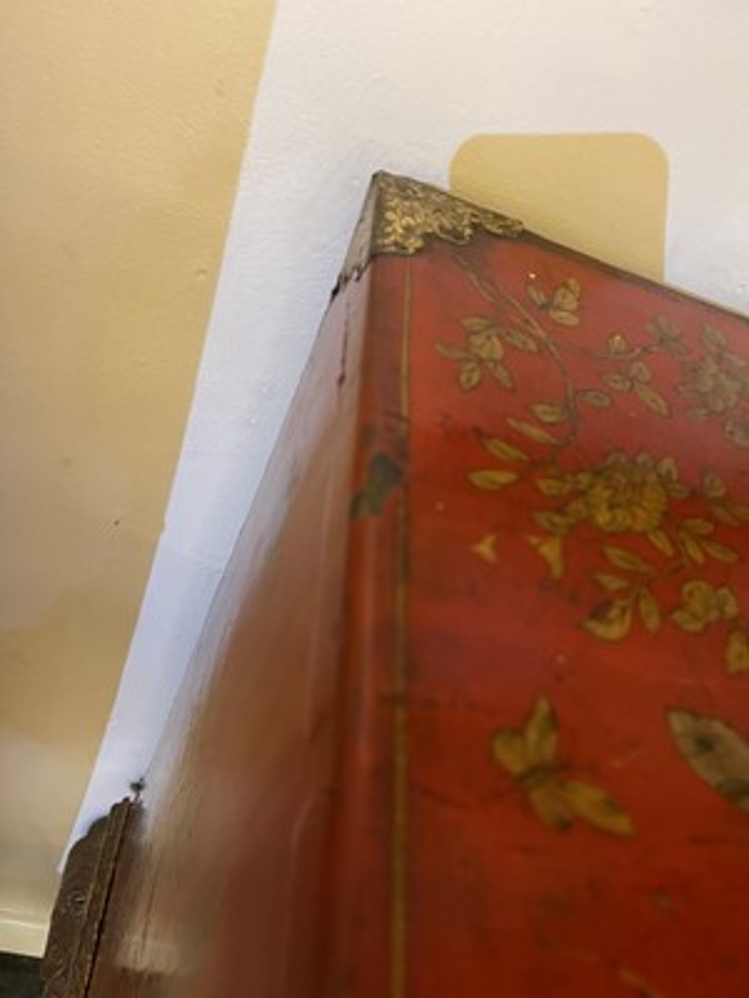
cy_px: 499
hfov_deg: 54.9
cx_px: 374
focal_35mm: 25
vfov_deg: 69.4
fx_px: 721
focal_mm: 5.1
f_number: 1.6
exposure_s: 1/33
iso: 640
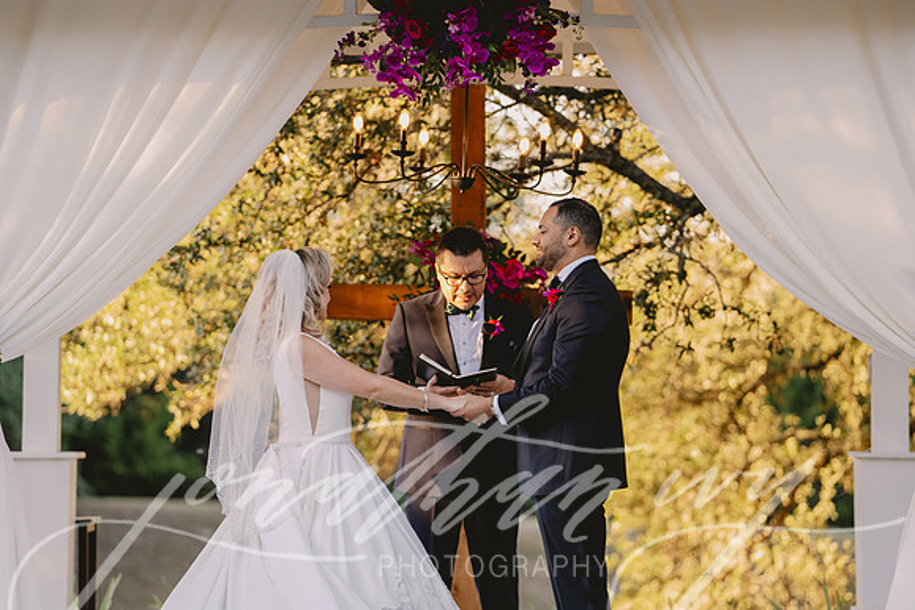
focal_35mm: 184
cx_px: 468
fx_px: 4671
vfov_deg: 7.5
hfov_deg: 11.2
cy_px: 271
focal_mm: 165
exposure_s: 1/320
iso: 500
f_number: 3.2
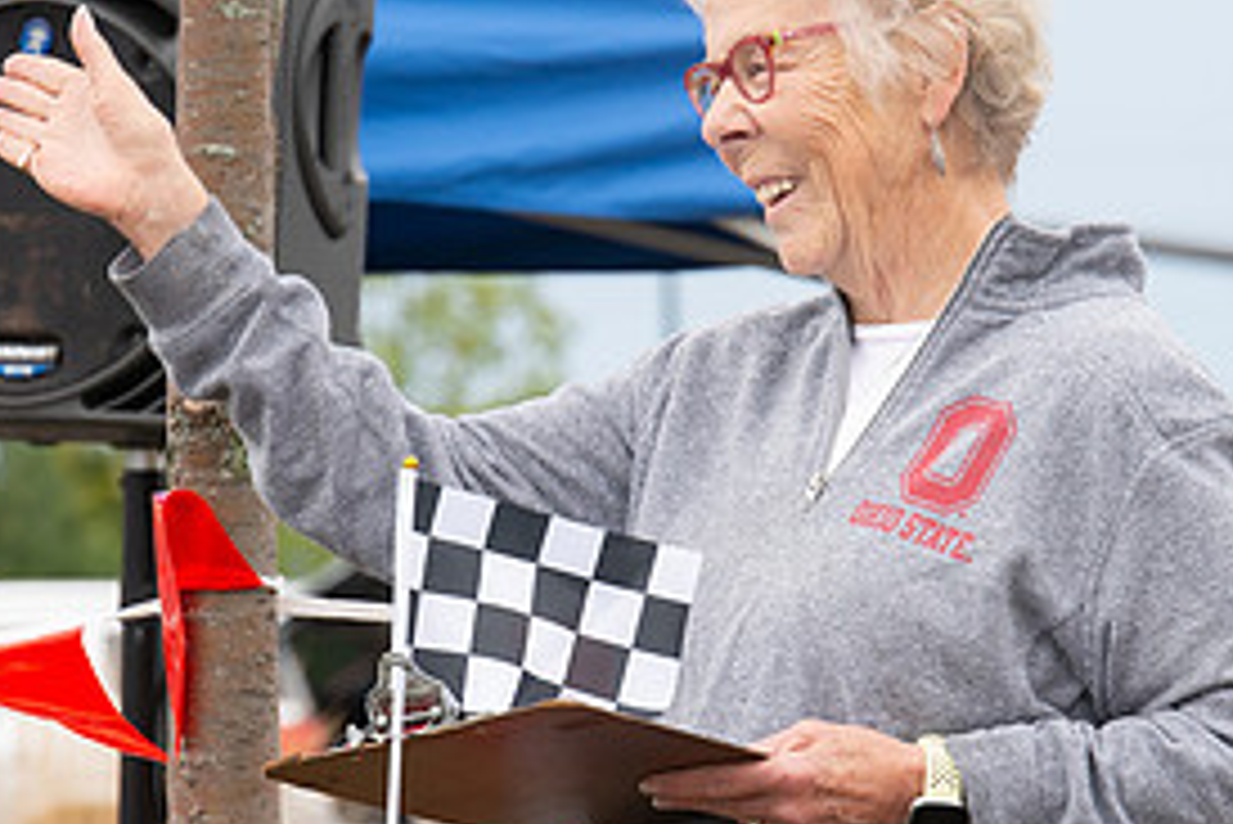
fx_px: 14529
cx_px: 738
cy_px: 498
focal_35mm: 424
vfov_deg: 3.2
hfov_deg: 4.9
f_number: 10
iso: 640
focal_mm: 200
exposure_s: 1/200
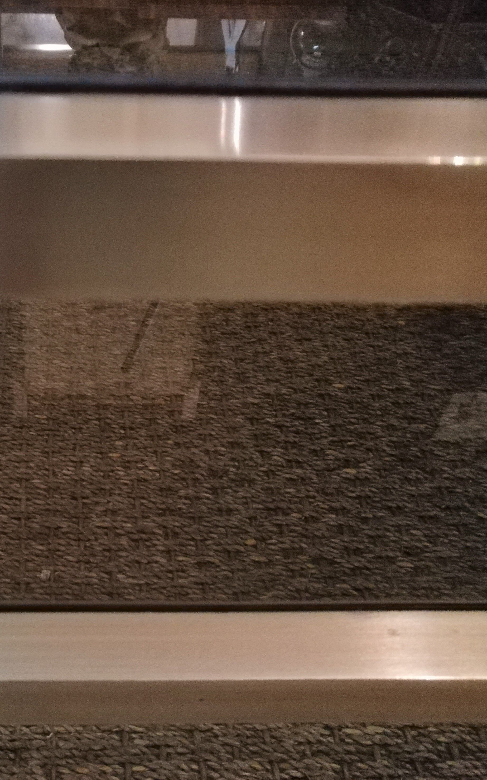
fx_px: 786
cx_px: 55
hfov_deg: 32.8
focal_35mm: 37
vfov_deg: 52.8
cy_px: 390
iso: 1000
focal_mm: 3.83
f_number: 2.2
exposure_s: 1/14.3
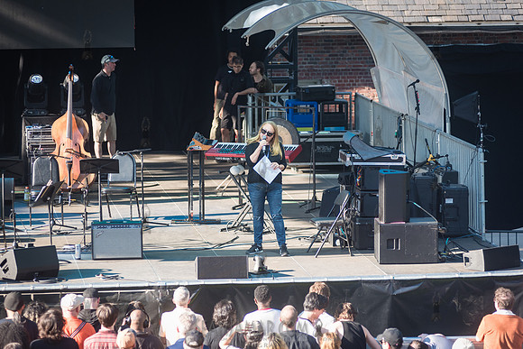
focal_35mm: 170
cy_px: 174
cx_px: 262
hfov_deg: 12.1
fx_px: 2470
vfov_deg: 8.1
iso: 500
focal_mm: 170
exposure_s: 1/1000
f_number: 3.2
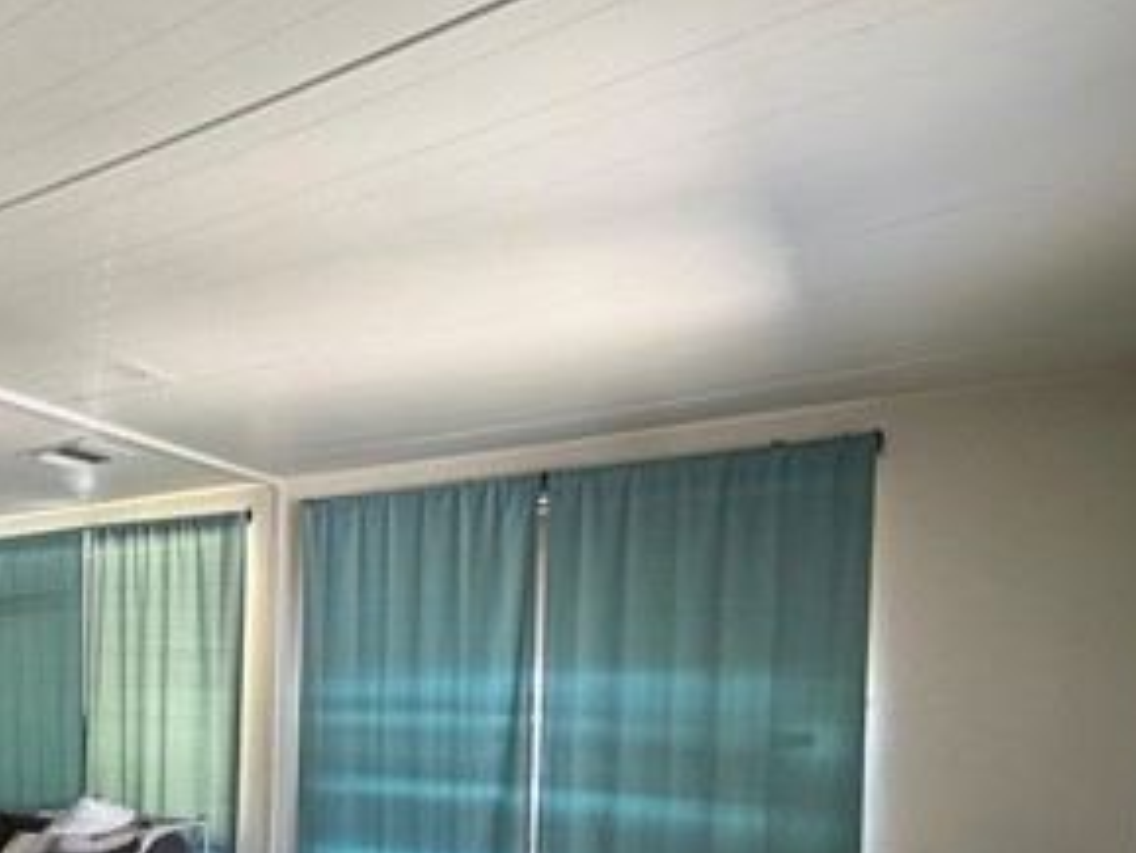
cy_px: 747
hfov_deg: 49.6
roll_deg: -0.5
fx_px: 1018
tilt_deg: -4.4
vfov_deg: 42.2
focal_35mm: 31
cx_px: 47
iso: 320
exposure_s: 1/64
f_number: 2.2
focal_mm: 2.22
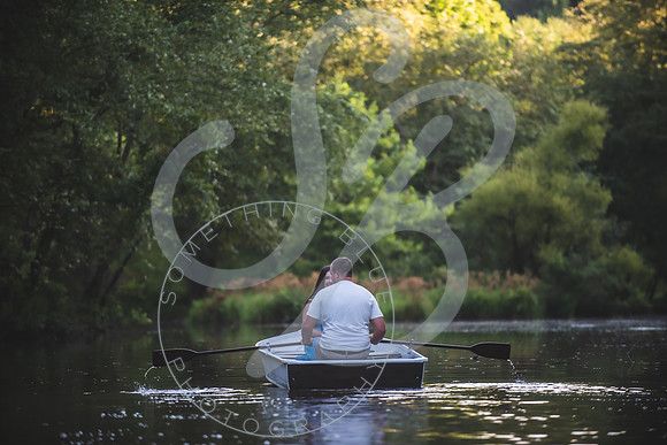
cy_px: 222
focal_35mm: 200
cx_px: 334
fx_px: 3706
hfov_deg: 10.3
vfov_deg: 6.9
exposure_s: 1/200
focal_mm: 200
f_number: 2.8
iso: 100
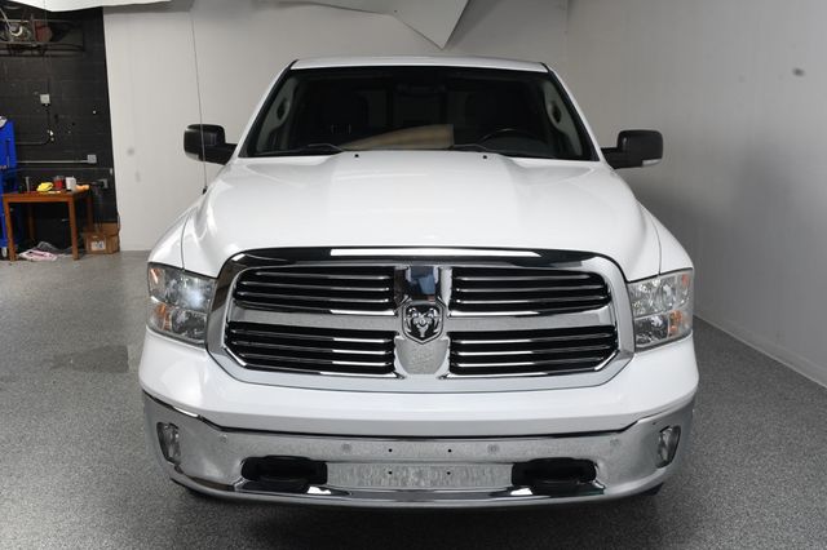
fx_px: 781
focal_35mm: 34
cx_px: 414
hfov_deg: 55.8
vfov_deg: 38.8
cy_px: 275
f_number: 13
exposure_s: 1/160
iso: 100
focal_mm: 23
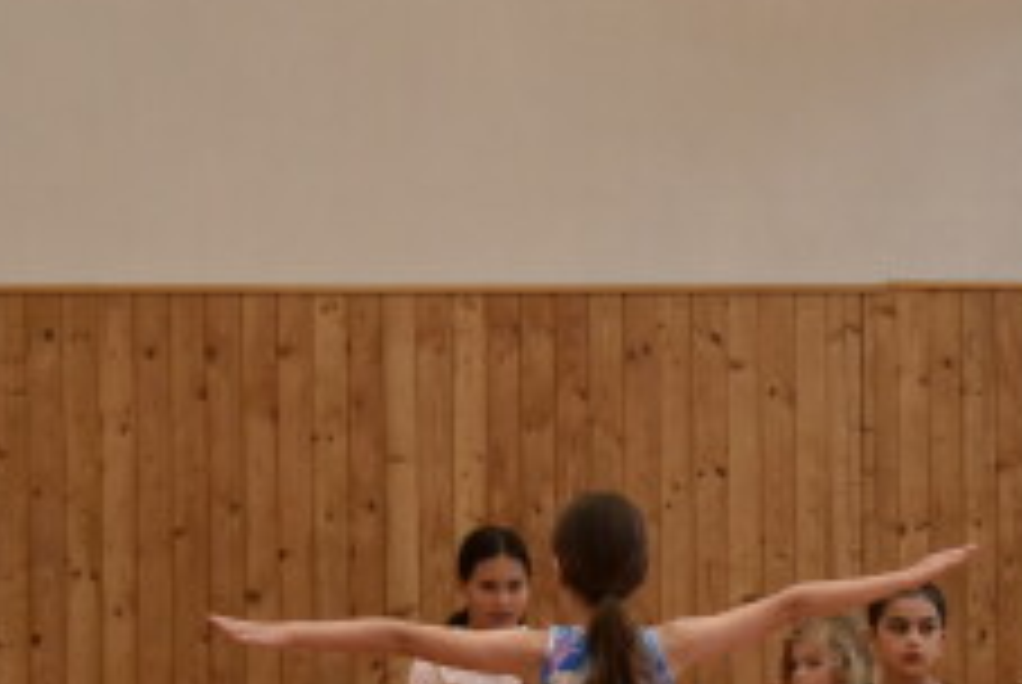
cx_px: 1414
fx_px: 6481
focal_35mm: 228
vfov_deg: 6.0
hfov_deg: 8.8
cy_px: 472
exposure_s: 1/160
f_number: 5.3
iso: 800
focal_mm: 48
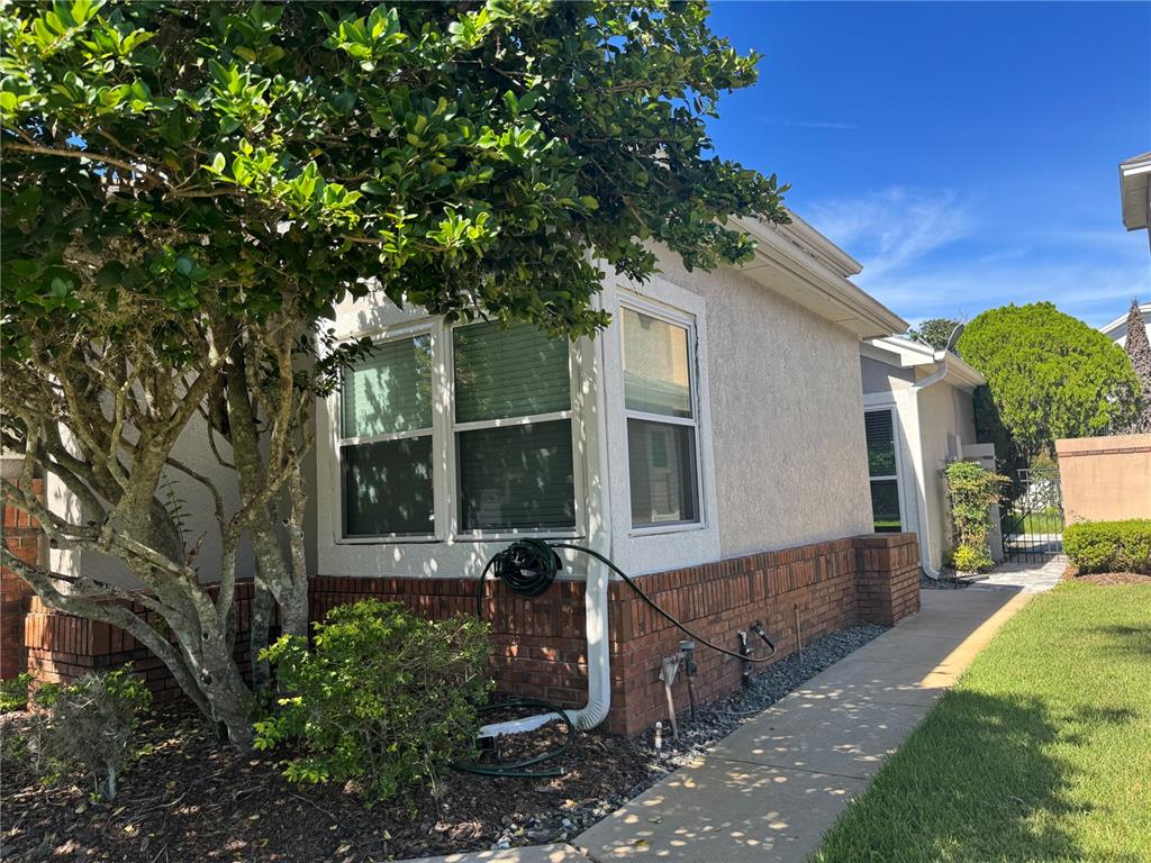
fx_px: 798
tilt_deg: +5.0
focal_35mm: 24
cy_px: 432
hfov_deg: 71.6
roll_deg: +2.0
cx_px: 576
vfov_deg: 56.8
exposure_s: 1/1094
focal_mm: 6.76
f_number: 1.78
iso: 80
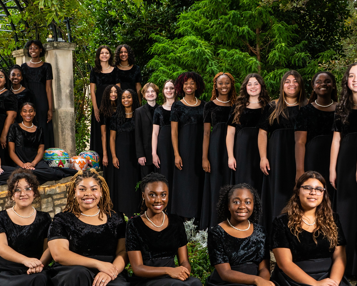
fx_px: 571
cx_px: 137
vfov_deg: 27.6
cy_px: 223
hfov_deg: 34.6
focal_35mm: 54
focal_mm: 16
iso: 200
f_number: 8
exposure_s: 1/60
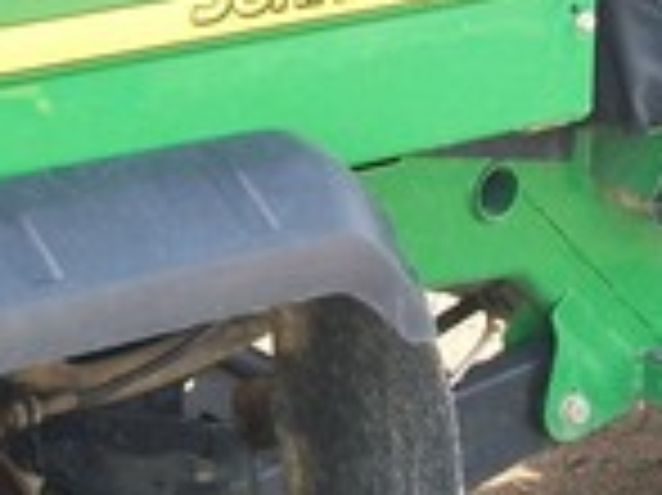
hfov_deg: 14.8
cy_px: 32
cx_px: 396
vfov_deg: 11.1
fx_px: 2541
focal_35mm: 133
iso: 80
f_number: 2.7
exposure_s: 1/125
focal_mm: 6
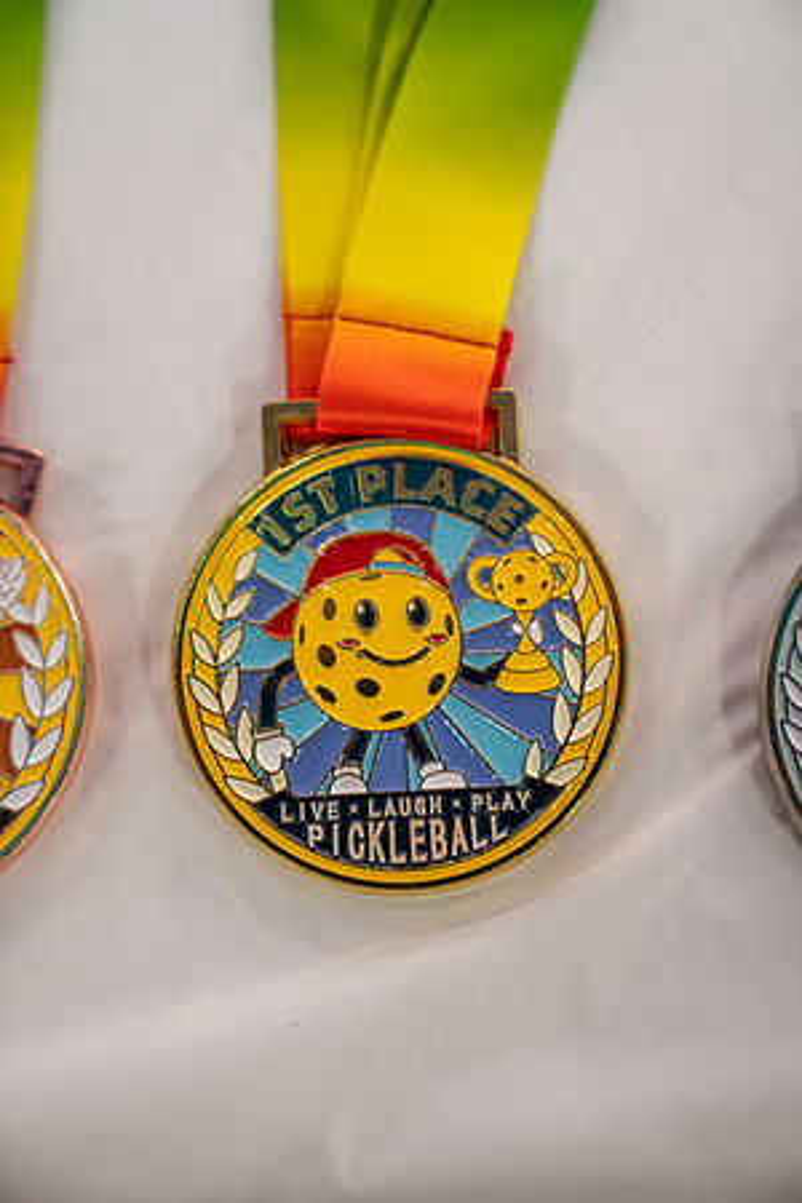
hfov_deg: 19.5
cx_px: 401
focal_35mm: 70
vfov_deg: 28.8
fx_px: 2339
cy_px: 602
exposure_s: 1/160
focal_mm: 70
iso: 800
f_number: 3.5
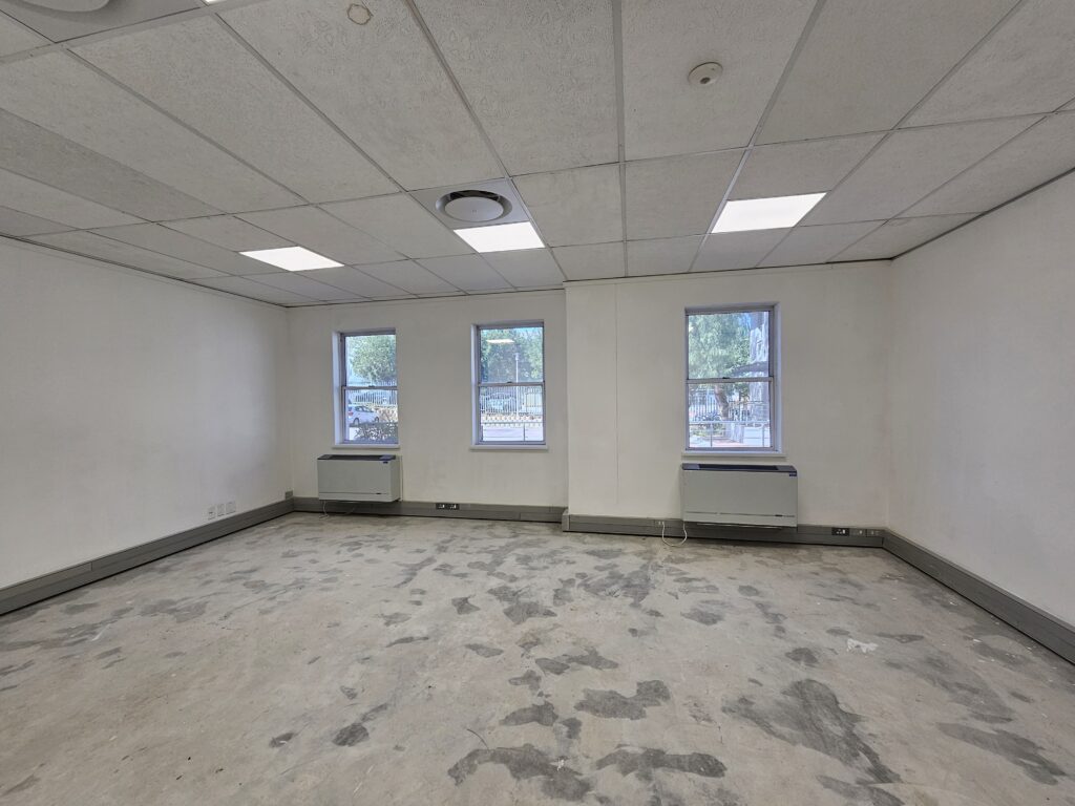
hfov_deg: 106.2
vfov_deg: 89.9
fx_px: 404
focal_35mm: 13
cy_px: 403
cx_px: 538
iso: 100
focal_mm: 2.2
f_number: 2.2
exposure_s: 1/190
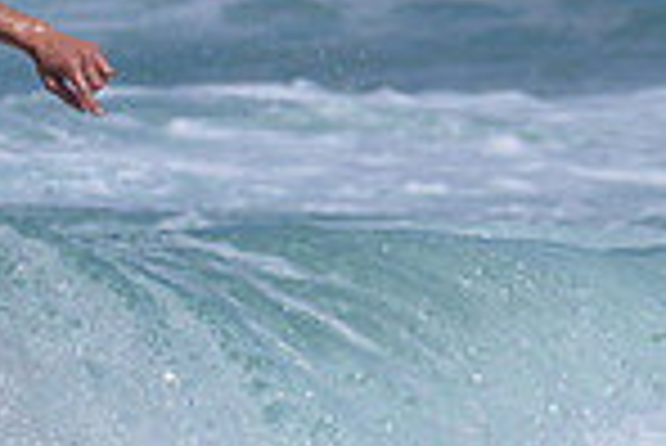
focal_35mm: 2316
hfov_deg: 0.9
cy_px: 444
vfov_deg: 0.6
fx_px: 42887
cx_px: -250
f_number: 11
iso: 400
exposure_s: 1/2000
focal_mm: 480
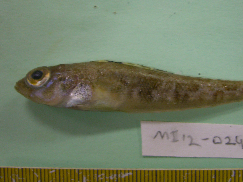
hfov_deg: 33.0
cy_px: 75
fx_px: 407
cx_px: 154
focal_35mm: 58
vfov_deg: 25.2
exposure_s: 1/25
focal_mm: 7.9
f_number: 2.8
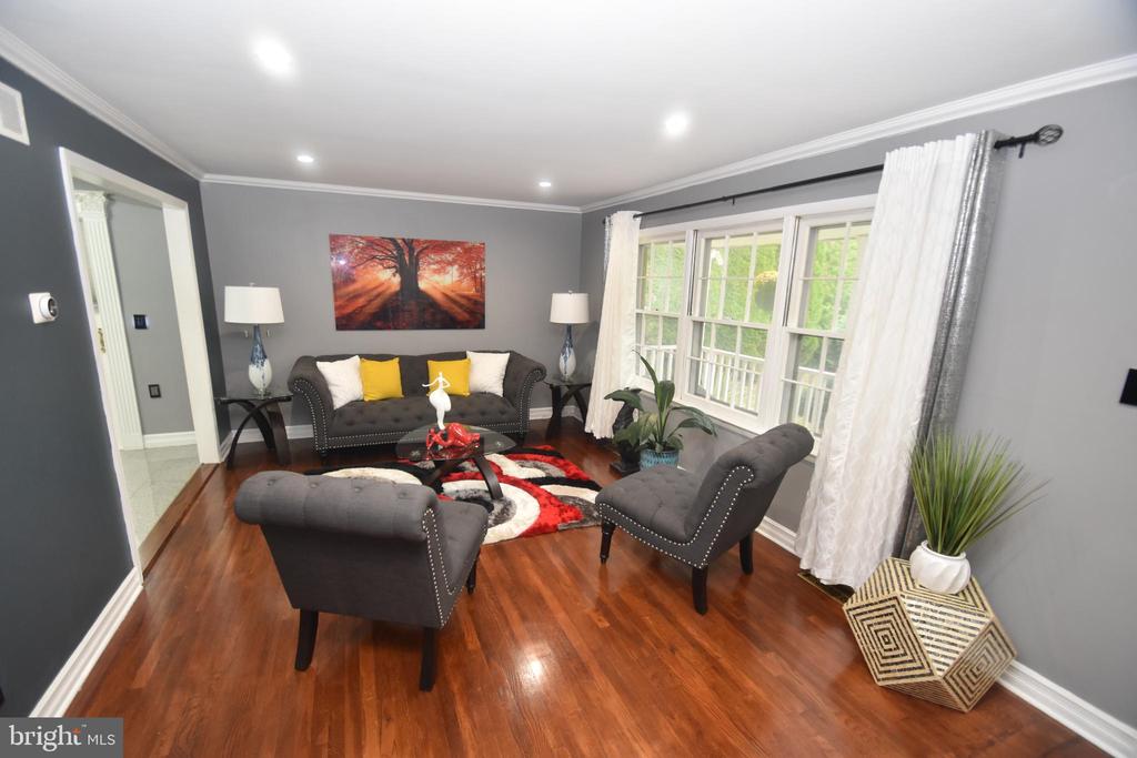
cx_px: 568
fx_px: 474
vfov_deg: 77.3
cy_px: 379
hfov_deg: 100.4
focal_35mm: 15
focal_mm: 10
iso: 800
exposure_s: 1/80
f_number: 4
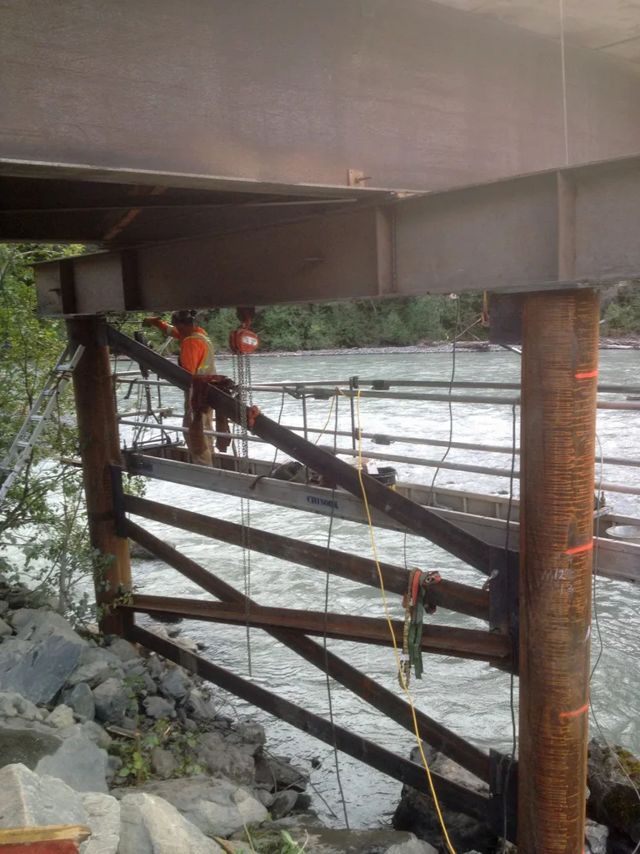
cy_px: 427
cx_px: 320
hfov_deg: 40.7
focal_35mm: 35
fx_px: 863
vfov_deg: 52.6
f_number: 2.4
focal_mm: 4.28
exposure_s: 1/174
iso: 64
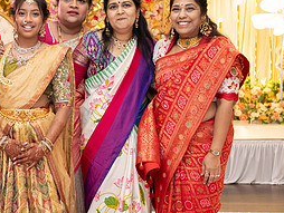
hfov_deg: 19.1
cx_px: 26
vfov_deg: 14.7
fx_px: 829
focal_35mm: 101
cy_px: 115
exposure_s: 1/160
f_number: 4
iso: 1250
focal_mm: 46
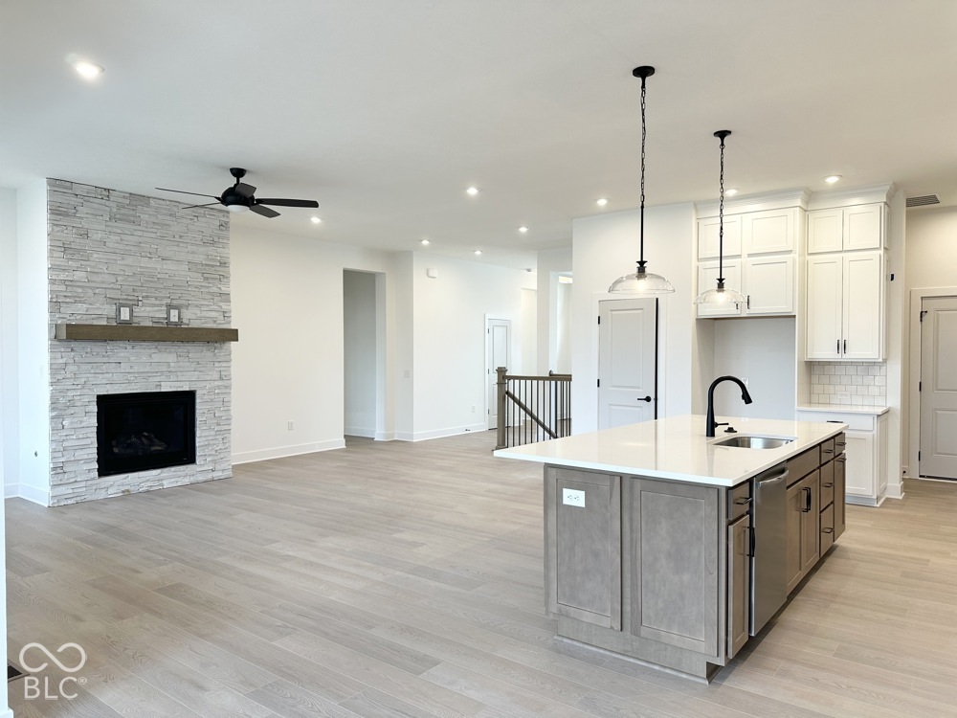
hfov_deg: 71.6
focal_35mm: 24
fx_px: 664
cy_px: 359
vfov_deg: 56.8
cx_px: 478
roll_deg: -0.6
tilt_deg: -2.2
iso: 80
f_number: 1.78
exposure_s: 1/120
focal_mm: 6.86
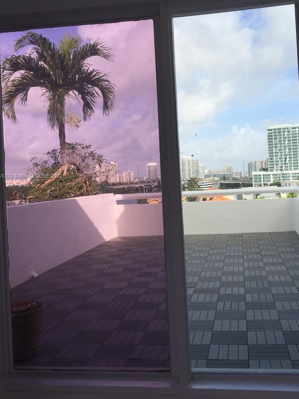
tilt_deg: +0.8
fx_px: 426
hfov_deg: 38.5
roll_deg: +3.0
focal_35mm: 37
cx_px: 176
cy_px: 176
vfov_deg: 50.0
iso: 32
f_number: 2.2
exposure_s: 1/824
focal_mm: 4.15
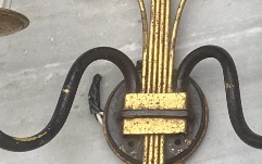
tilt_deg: -69.5
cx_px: 351
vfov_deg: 9.3
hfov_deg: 14.5
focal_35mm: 137
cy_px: -94
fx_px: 979
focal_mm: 4.25
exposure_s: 1/121
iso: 100
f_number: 1.8
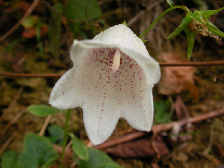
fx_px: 265
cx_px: 112
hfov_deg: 45.8
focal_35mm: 41
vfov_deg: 35.1
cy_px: 84
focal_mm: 6.3
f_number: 3.5
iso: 50
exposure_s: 1/181
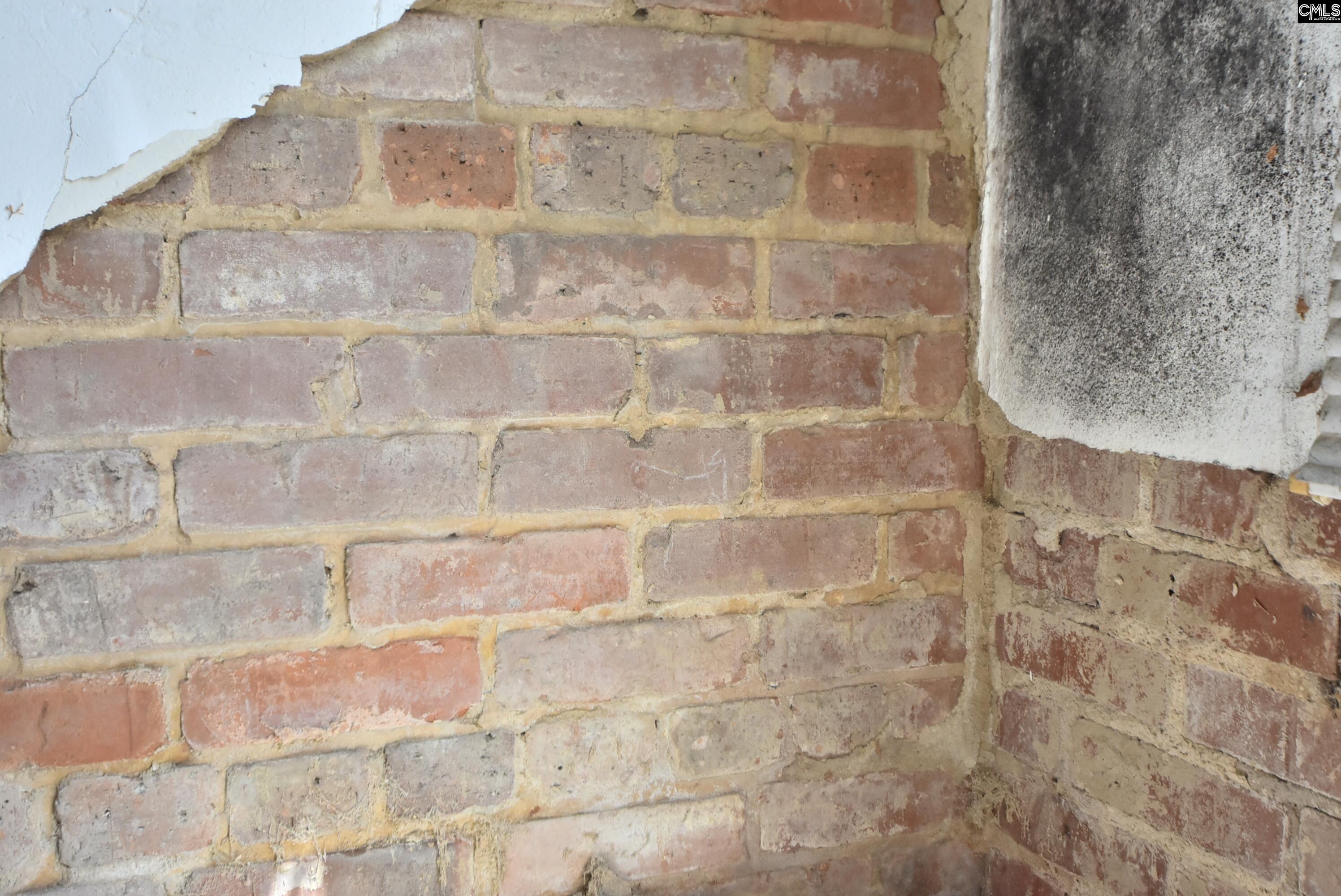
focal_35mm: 36
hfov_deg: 53.1
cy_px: 448
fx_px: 1342
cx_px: 670
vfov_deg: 36.9
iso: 800
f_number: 4.5
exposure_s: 1/250
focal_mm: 24
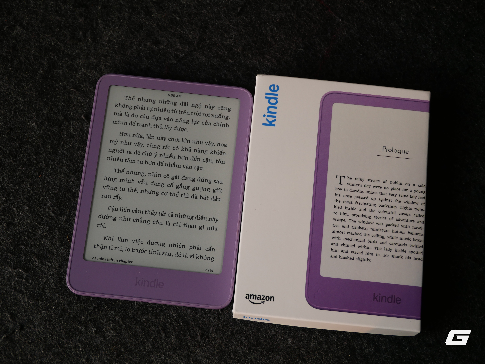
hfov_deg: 31.2
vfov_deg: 23.7
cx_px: 242
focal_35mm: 62
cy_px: 182
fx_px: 869
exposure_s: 1/125
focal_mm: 31
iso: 200
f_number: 5.4
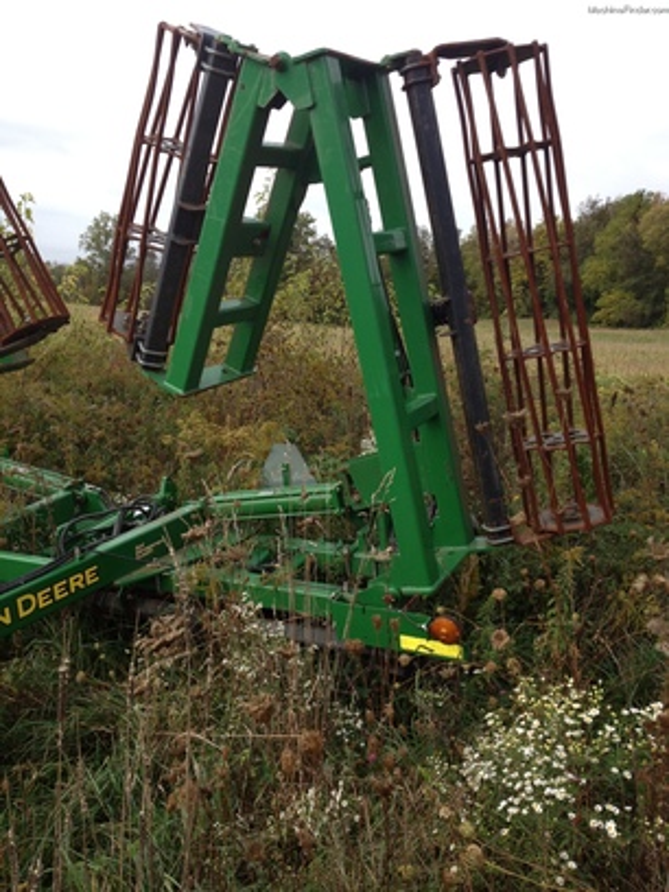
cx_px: 334
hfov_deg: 40.7
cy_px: 446
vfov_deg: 52.6
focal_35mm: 35
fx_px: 902
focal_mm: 4.28
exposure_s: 1/581
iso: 50
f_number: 2.4
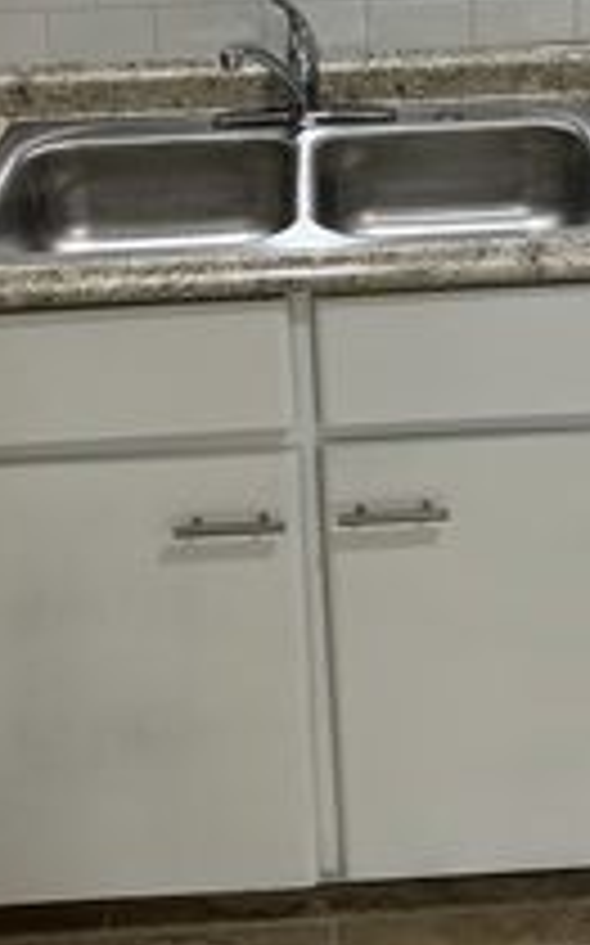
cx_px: 405
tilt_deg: -15.7
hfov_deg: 20.5
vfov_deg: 31.2
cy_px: 122
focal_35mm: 63
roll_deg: +2.4
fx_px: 1623
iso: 64
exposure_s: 1/120
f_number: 1.5
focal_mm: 5.7
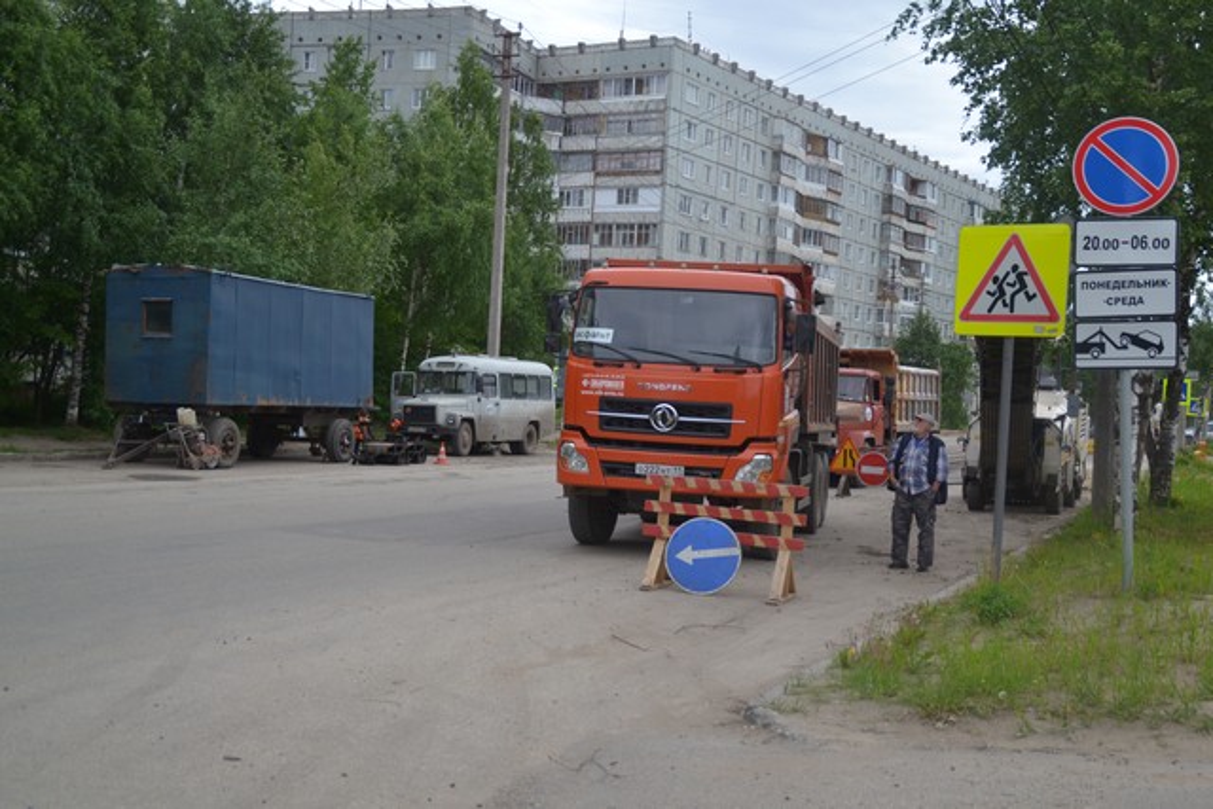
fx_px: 1415
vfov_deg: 31.9
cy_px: 404
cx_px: 606
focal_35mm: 42
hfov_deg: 46.4
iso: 100
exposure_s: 1/400
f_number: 4
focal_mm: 28
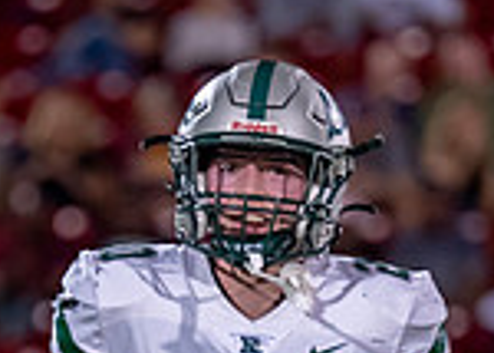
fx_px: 15580
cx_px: 209
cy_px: 519
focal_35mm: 1111
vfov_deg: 1.3
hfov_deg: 1.8
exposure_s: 1/1000
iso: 1600
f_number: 2.8
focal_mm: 200
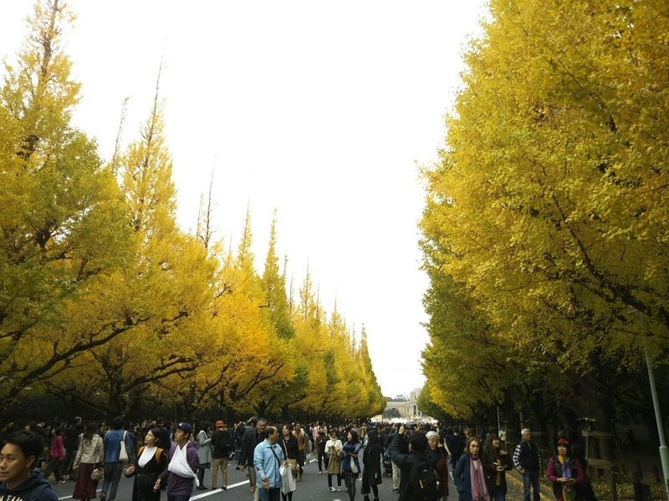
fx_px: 580
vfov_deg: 46.8
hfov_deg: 60.0
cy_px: 250
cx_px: 334
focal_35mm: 30
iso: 25
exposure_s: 1/177
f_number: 2.2
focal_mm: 4
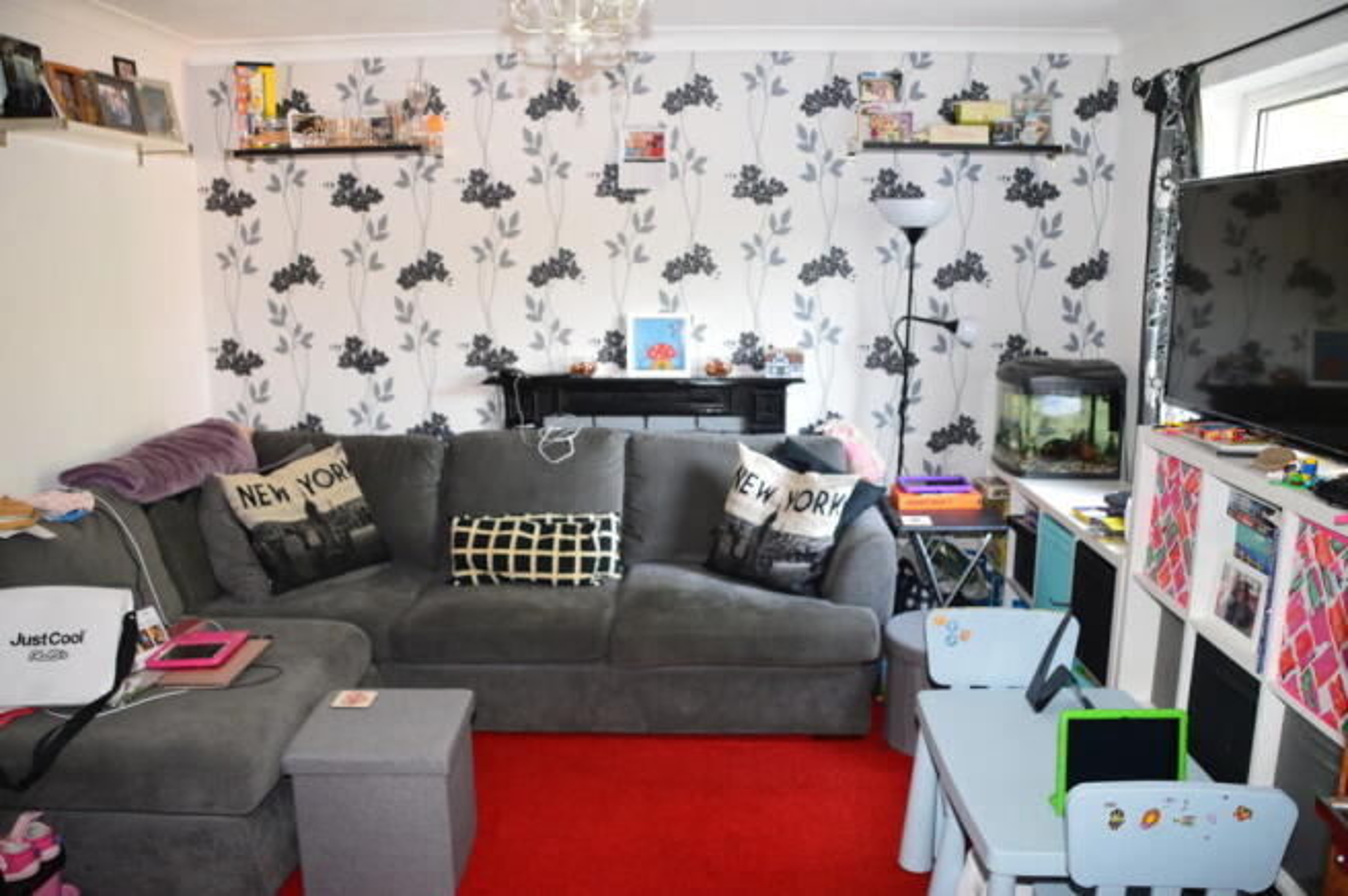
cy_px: 448
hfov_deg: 67.4
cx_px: 674
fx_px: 1010
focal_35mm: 27
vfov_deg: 47.8
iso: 800
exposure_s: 1/25
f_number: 4
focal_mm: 18
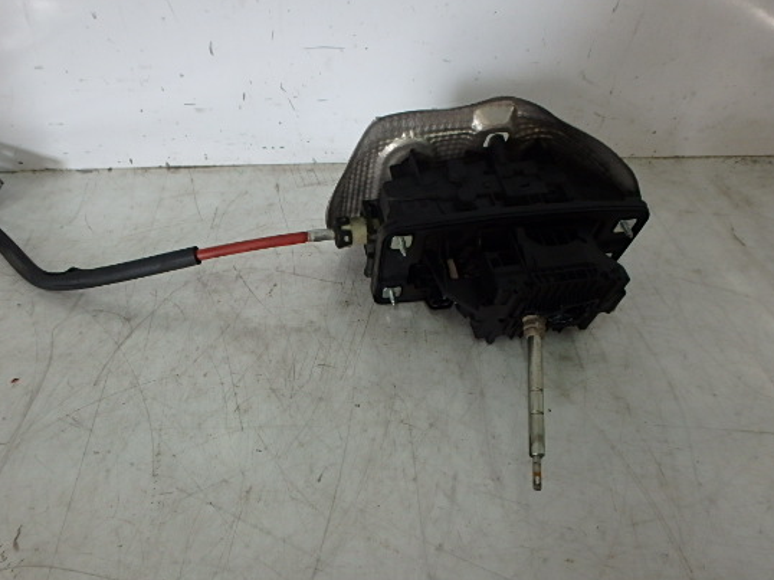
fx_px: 559
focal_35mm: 25
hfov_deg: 69.1
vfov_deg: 54.8
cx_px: 334
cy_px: 282
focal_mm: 3.7
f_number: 3.5
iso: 200
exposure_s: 1/50
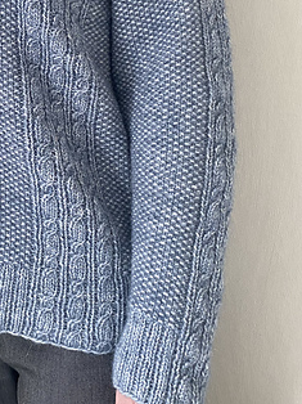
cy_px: 84
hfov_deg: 26.2
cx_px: 6
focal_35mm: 53
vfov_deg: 35.1
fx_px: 617
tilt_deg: -3.3
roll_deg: +2.1
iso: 160
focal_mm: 4.25
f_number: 1.8
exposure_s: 1/60
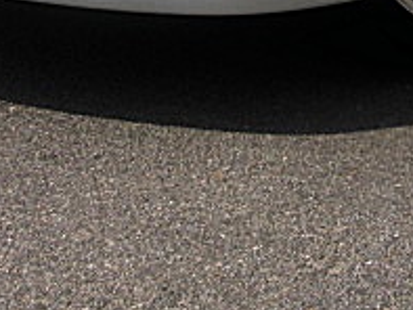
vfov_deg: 12.0
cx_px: 323
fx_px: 1397
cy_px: -191
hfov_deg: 16.7
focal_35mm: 117
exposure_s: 1/160
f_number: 7.9
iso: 50
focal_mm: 6.3
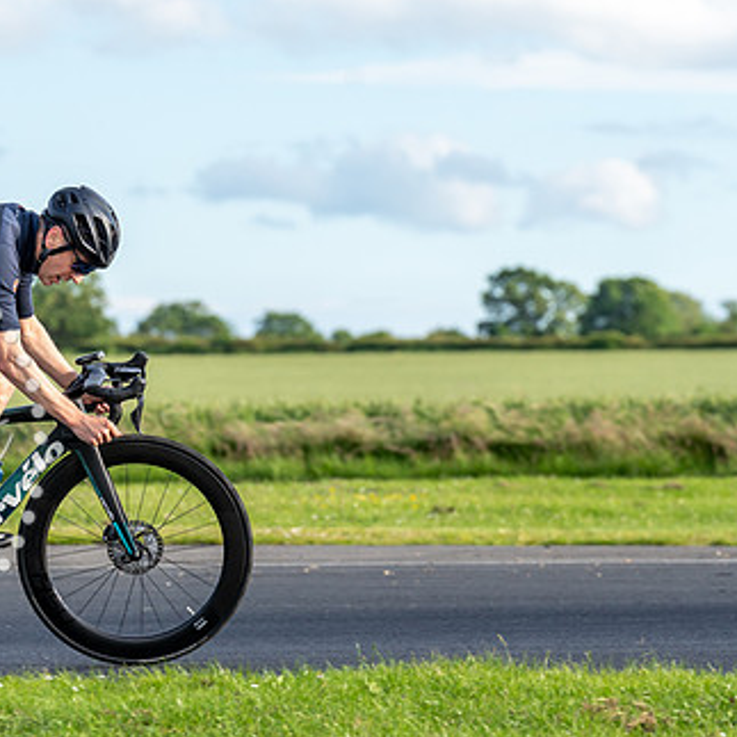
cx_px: 187
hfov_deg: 7.4
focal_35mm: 235
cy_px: 325
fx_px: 5661
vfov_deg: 7.4
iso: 320
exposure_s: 1/1000
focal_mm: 154
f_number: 5.6
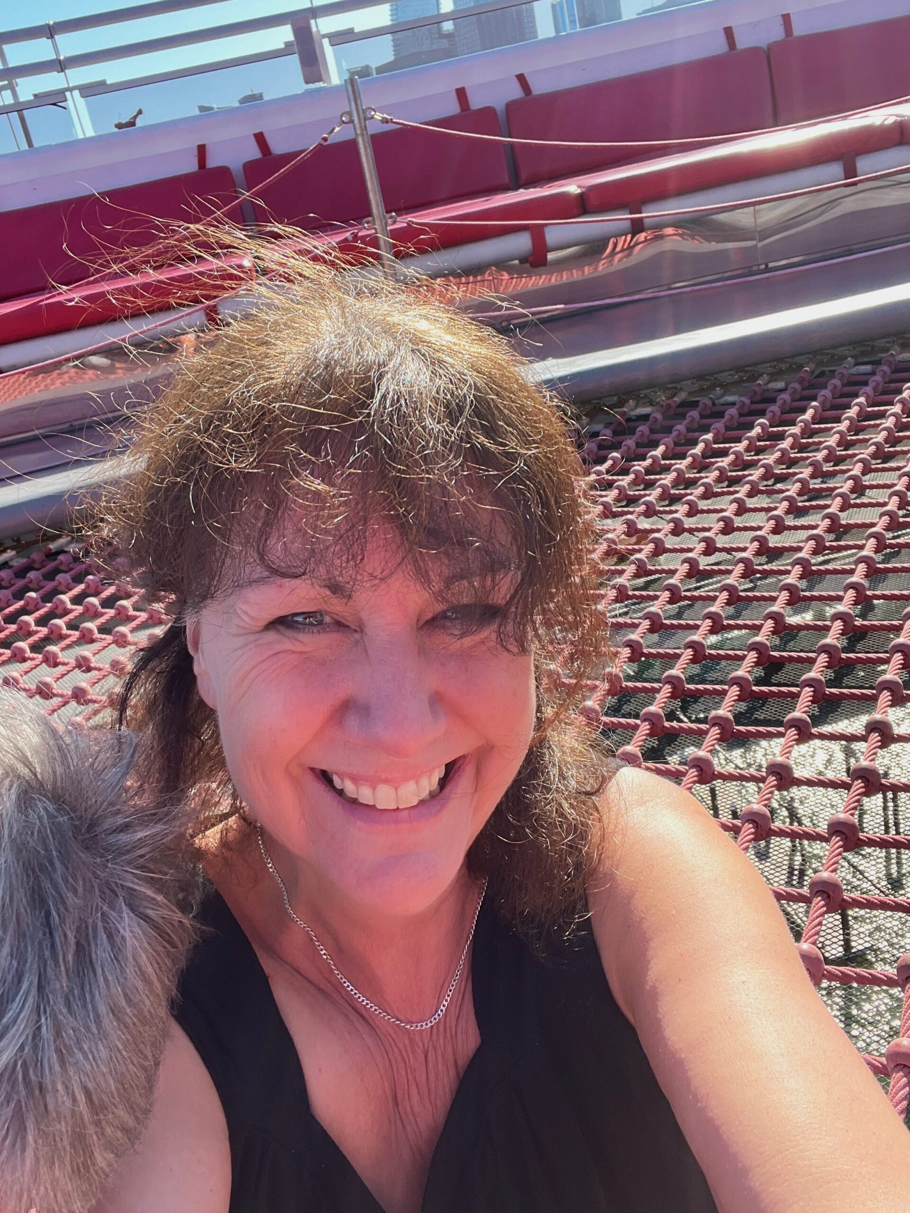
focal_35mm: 30
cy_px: 606
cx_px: 455
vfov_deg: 60.0
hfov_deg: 46.8
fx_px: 1052
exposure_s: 1/224
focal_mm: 2.71
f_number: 2.2
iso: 32
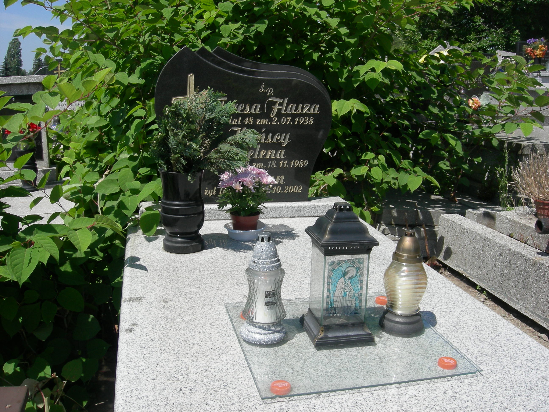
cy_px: 206
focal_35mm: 36
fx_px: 571
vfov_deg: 39.7
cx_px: 274
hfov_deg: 51.4
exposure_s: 1/280
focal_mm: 7.5
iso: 64
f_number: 6.8
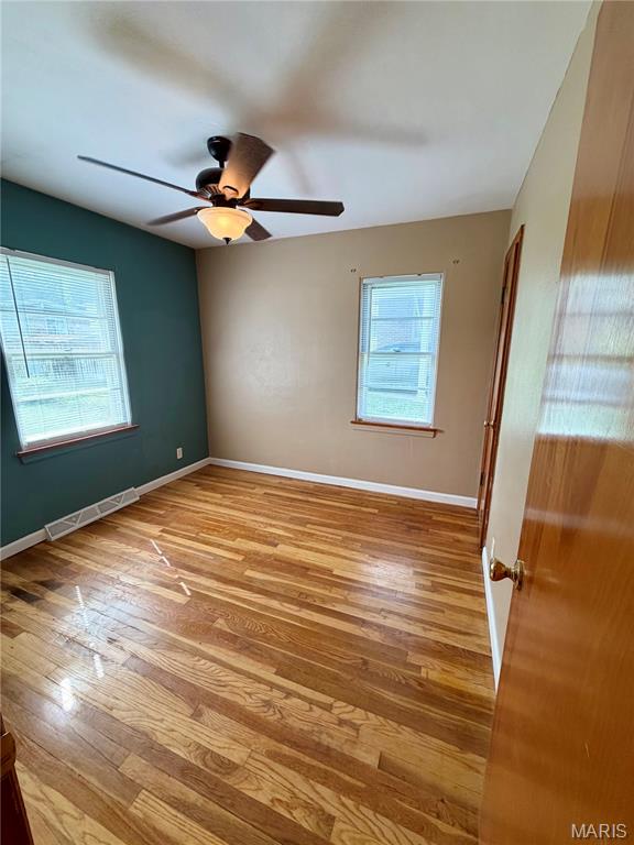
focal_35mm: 14
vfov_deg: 102.1
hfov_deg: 85.7
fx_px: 342
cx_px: 317
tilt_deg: -11.9
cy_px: 422
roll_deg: +0.3
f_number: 2.2
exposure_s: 1/120
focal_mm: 2.22
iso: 100
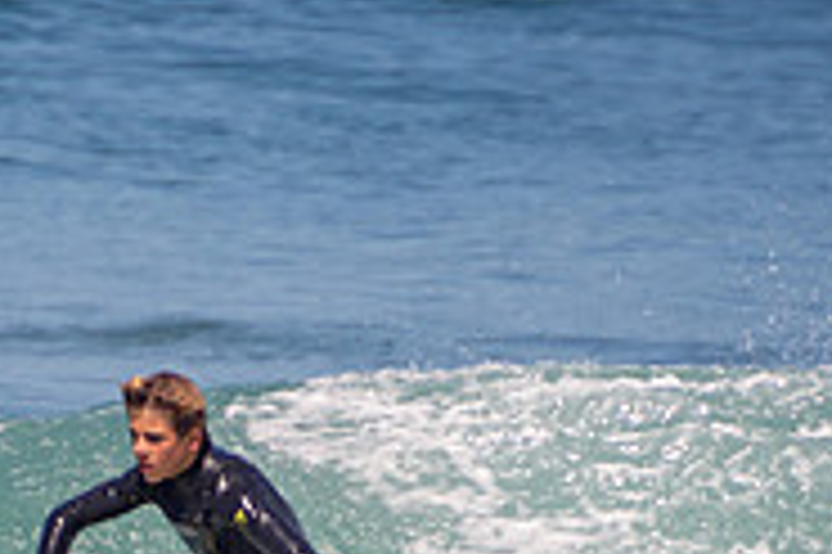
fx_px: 43432
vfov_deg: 0.7
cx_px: 4
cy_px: 696
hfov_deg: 1.1
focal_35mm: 1881
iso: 200
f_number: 5.6
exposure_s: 1/1250
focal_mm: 400
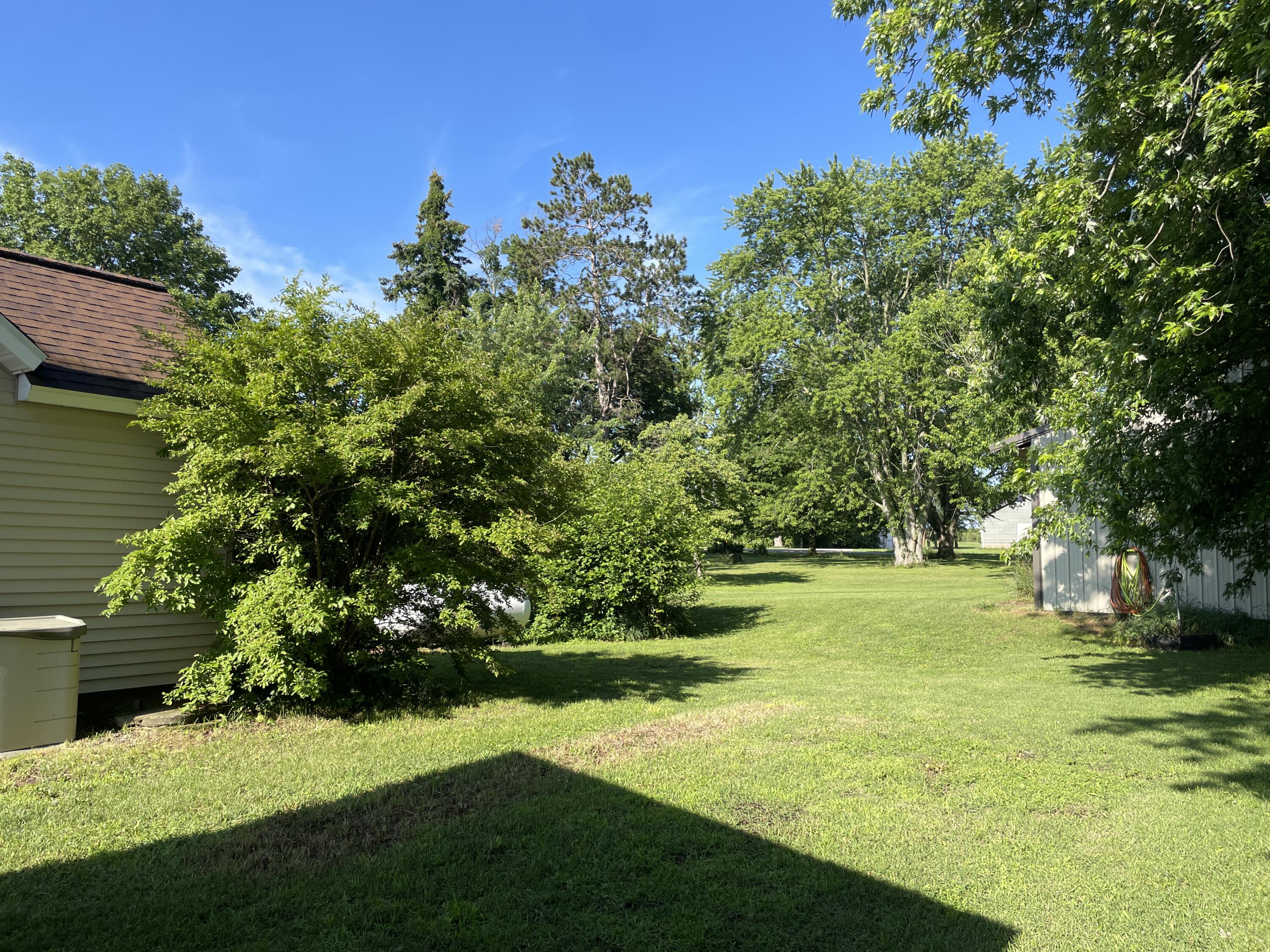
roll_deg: -0.1
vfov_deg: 53.1
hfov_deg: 67.3
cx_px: 635
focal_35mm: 26
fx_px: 954
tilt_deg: +4.4
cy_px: 476
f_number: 1.6
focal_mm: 4.2
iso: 32
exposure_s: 1/1473
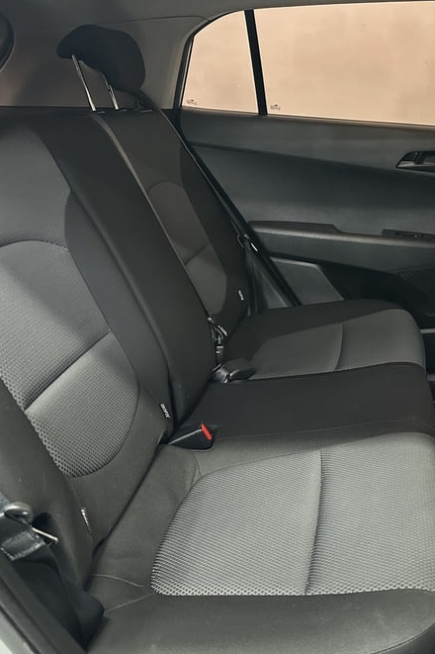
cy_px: 326
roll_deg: +0.3
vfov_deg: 55.8
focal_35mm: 34
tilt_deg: -20.3
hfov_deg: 38.6
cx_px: 273
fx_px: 617
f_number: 1.78
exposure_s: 1/33
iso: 800
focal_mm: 6.86
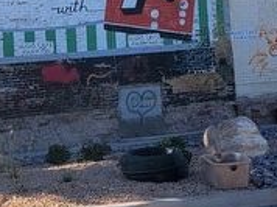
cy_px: -125
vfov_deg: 11.9
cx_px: 160
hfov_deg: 16.8
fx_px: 935
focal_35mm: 117
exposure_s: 1/1391
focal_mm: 5.4
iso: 40
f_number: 1.8
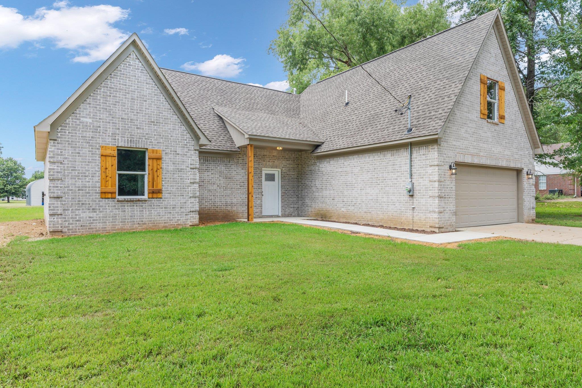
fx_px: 339
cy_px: 194
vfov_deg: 59.5
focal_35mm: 21
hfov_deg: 81.2
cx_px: 291
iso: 100
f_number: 8
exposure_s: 1/100
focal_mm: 21
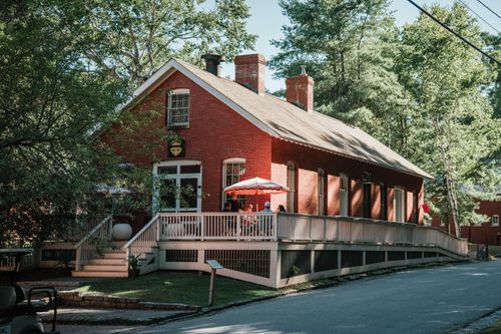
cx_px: 299
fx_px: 864
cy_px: 170
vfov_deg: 21.9
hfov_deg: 32.3
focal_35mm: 62
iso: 125
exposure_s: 1/640
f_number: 2.8
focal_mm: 52
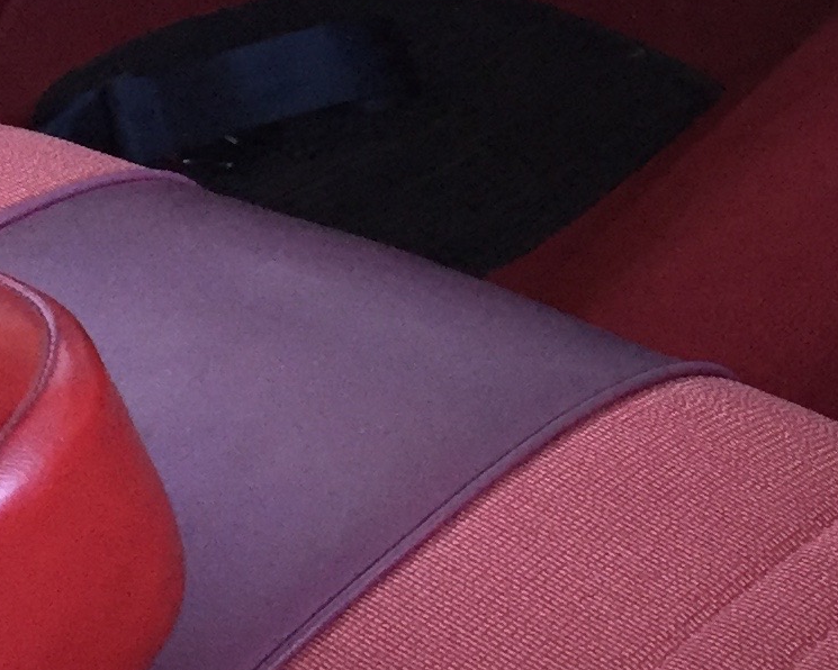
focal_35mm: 124
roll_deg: -1.0
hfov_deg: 14.8
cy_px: -132
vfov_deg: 12.2
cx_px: 1082
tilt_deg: -21.2
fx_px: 3075
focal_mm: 4.15
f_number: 2.2
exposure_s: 1/33
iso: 200
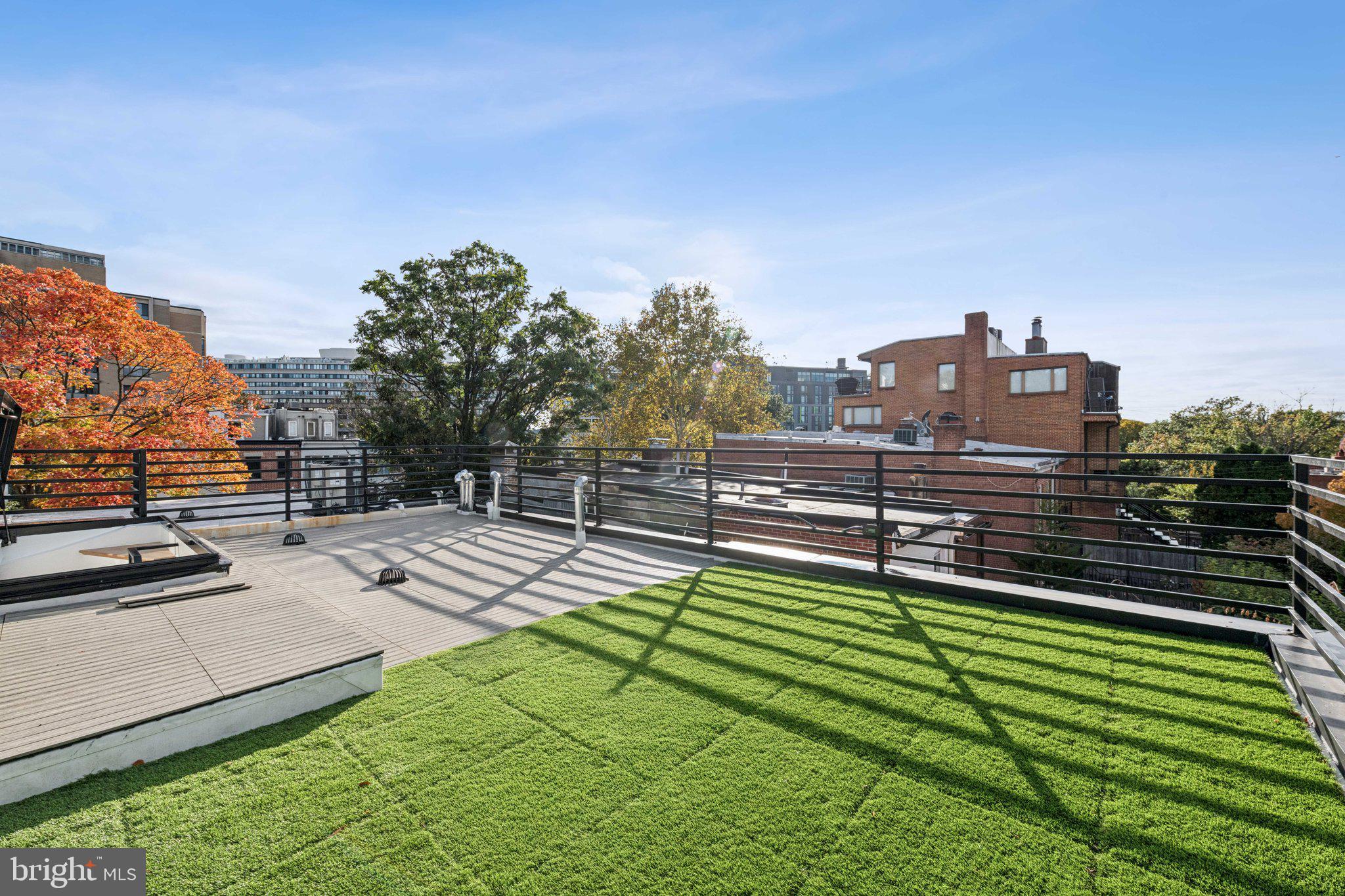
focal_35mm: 14
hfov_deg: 104.3
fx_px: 523
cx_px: 672
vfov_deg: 81.2
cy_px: 448
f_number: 10
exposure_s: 1/640
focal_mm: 14
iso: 320
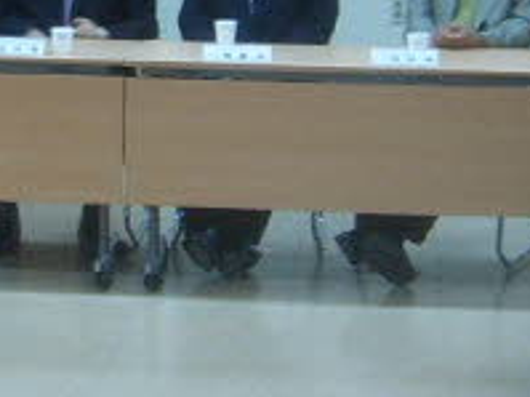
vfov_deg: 9.4
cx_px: 61
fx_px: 2418
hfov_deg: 12.4
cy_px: 99
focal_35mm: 158
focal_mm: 6.2
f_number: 2.9
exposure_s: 1/30
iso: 141
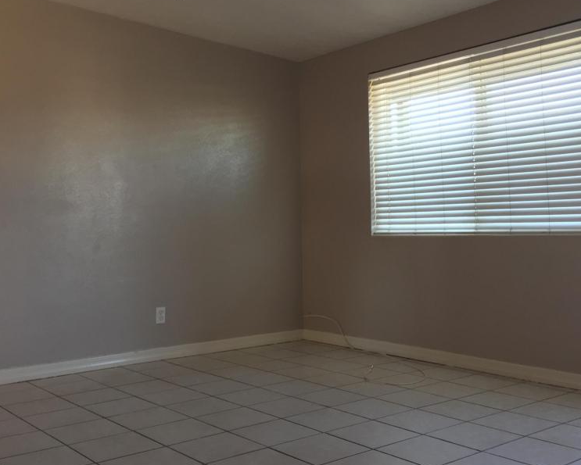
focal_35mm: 39
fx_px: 671
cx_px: 299
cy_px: 176
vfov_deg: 38.0
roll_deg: +0.0
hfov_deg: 46.8
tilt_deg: +6.1
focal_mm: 4.15
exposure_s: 1/30
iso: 80
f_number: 2.2
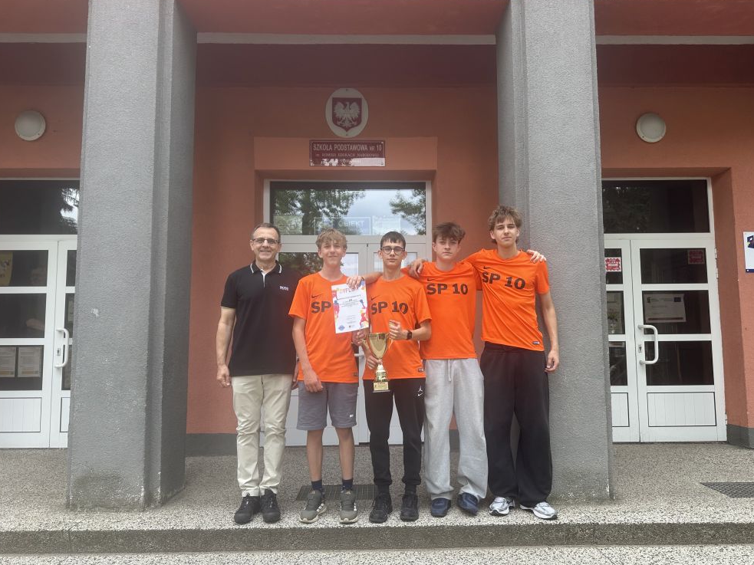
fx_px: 544
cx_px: 383
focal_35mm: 25
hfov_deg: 69.4
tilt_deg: +5.4
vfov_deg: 54.9
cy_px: 289
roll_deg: -0.2
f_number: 1.78
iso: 80
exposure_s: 1/564
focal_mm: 6.86
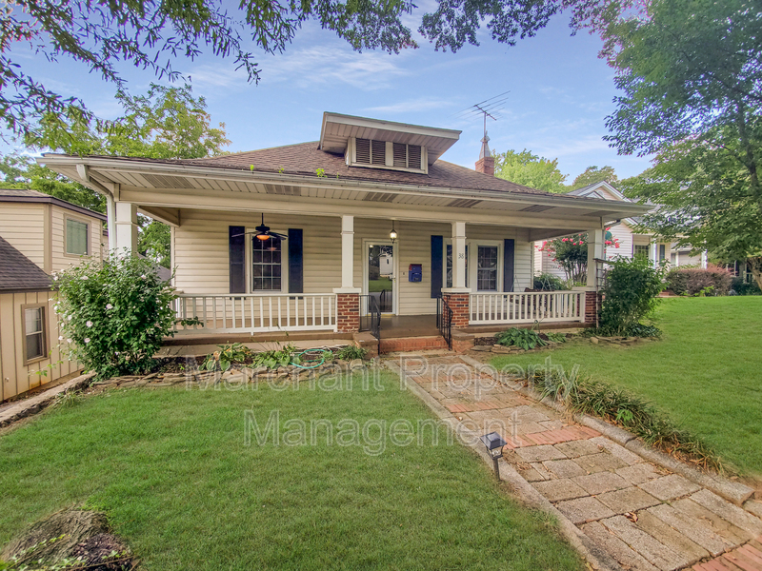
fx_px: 286
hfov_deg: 106.2
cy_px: 286
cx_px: 381
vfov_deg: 89.9
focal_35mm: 13
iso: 50
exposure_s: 1/258
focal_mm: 1.8
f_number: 2.2
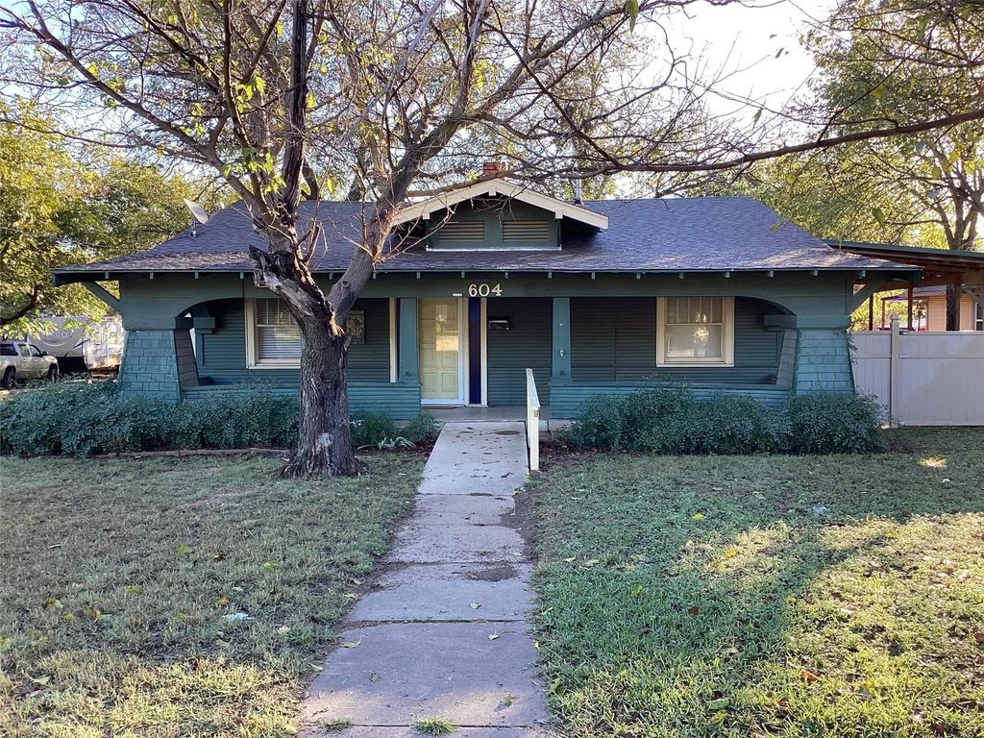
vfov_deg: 45.4
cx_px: 492
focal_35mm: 31
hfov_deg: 58.4
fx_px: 881
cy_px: 369
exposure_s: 1/120
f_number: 2.4
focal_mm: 3.3
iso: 50
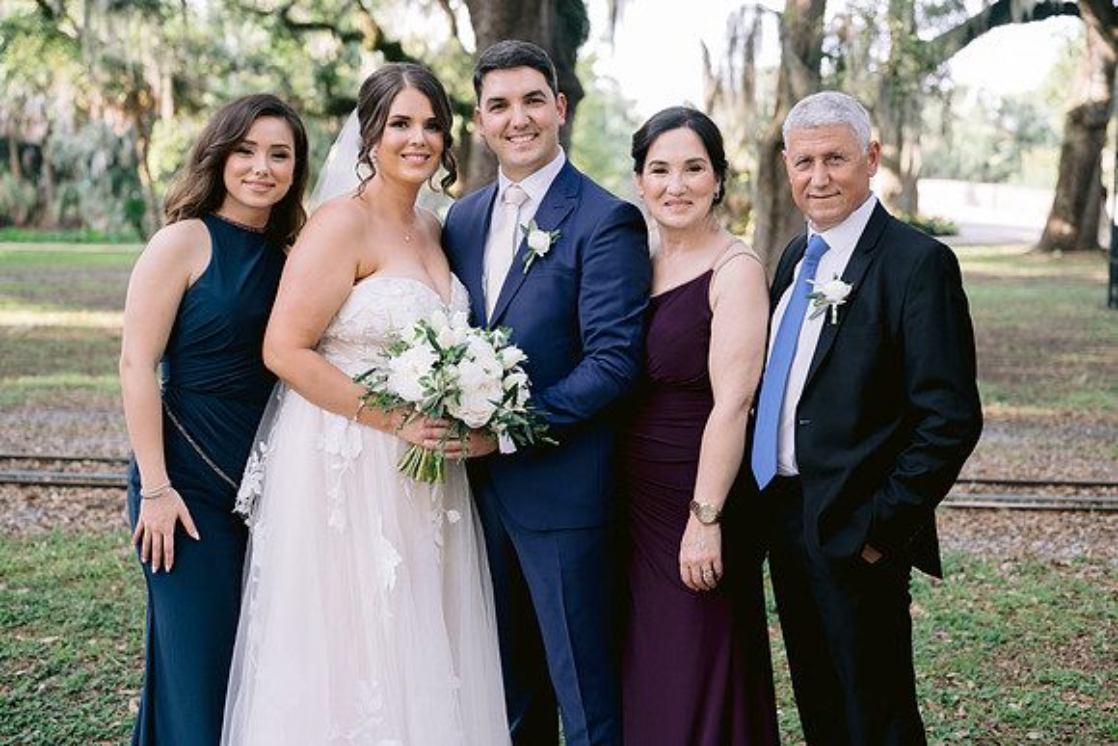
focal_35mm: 50
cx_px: 559
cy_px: 373
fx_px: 1553
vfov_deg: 27.0
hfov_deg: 39.6
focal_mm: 50
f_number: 2.8
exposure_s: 1/320
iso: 400
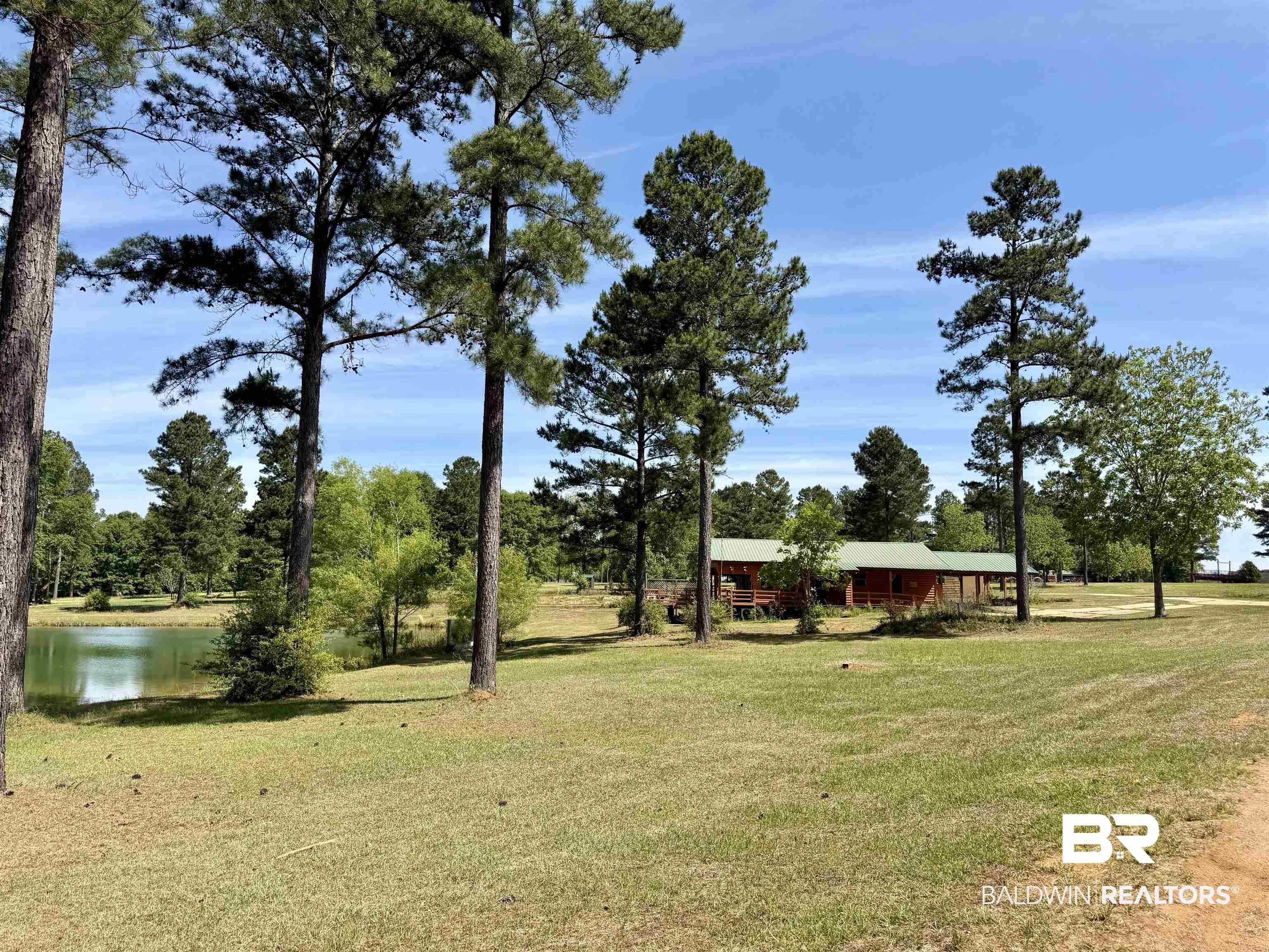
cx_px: 634
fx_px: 880
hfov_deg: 71.6
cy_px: 476
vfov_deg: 56.8
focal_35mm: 24
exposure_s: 1/4405
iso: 80
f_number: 1.78
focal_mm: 6.76
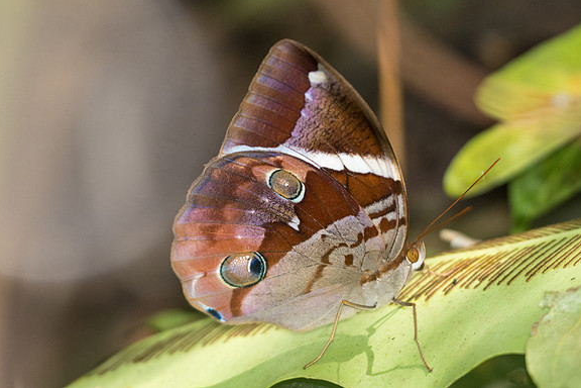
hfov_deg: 7.1
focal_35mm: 289
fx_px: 4664
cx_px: 290
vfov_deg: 4.8
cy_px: 223
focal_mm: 150
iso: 800
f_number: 3.2
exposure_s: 1/250
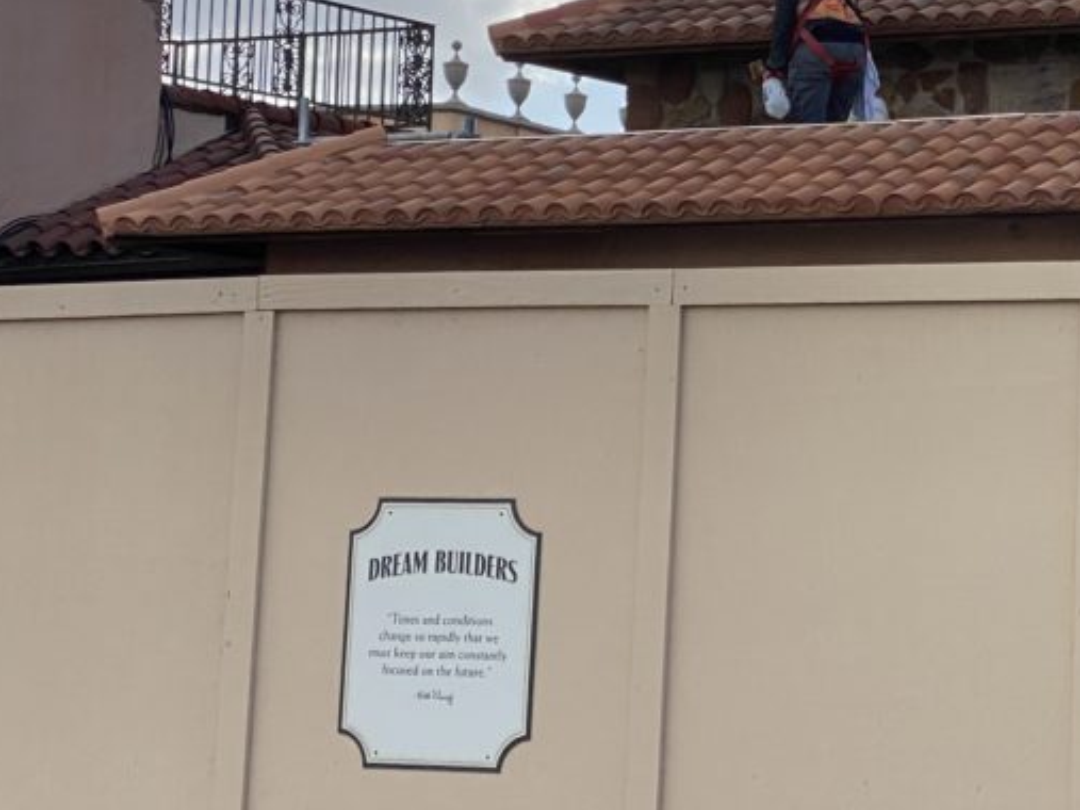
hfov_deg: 15.6
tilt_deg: +8.5
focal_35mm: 123
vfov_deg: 12.0
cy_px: 66
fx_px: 3837
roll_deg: -1.7
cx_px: 1161
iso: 20
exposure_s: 1/1229
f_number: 2
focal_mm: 6
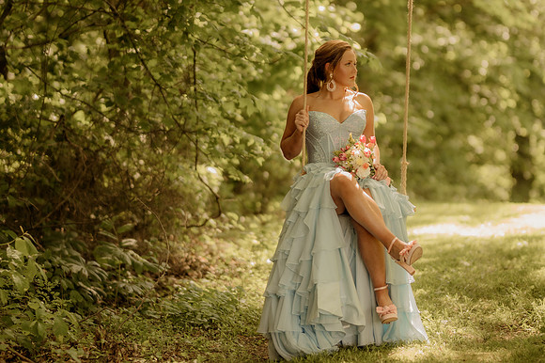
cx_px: 272
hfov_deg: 16.1
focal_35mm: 127
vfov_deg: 10.8
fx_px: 1921
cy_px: 182
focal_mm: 85
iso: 400
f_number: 1.4
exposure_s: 1/1000
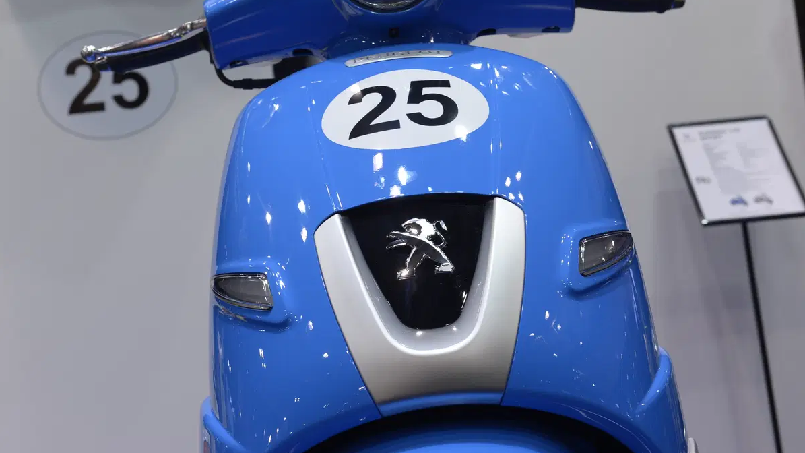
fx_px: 1345
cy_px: 230
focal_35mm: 63
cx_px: 402
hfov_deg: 33.3
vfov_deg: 19.1
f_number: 8
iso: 1000
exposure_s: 1/160
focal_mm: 60
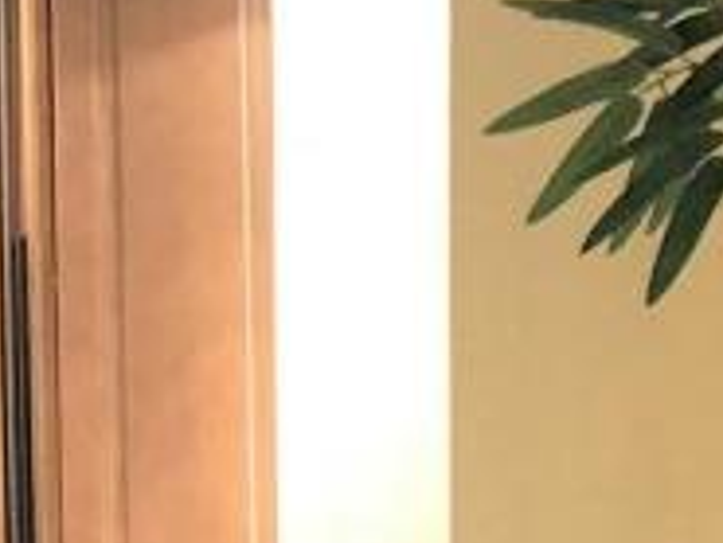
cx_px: -836
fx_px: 3030
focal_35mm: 145
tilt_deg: -5.5
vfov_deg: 10.0
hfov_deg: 11.8
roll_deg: +2.0
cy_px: 699
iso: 100
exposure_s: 1/15
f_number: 1.8
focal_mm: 3.99
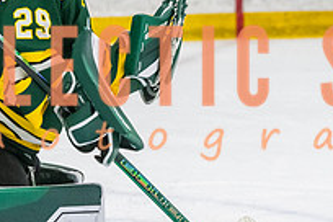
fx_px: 4347
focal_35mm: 470
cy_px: 54
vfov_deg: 2.9
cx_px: 108
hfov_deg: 4.4
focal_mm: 105
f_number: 3.2
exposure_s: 1/640
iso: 2500
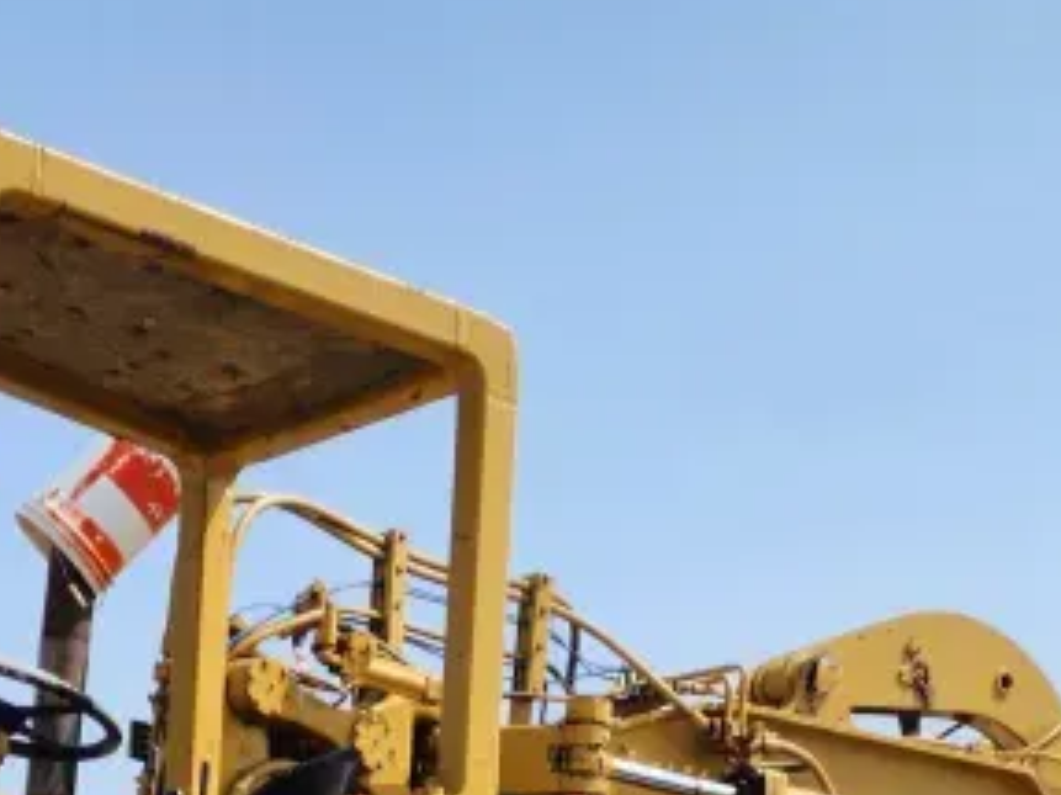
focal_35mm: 77
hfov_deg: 25.3
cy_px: 1257
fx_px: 2359
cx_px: 562
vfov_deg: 17.0
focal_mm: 6.4
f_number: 1.8
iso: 12
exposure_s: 1/1102
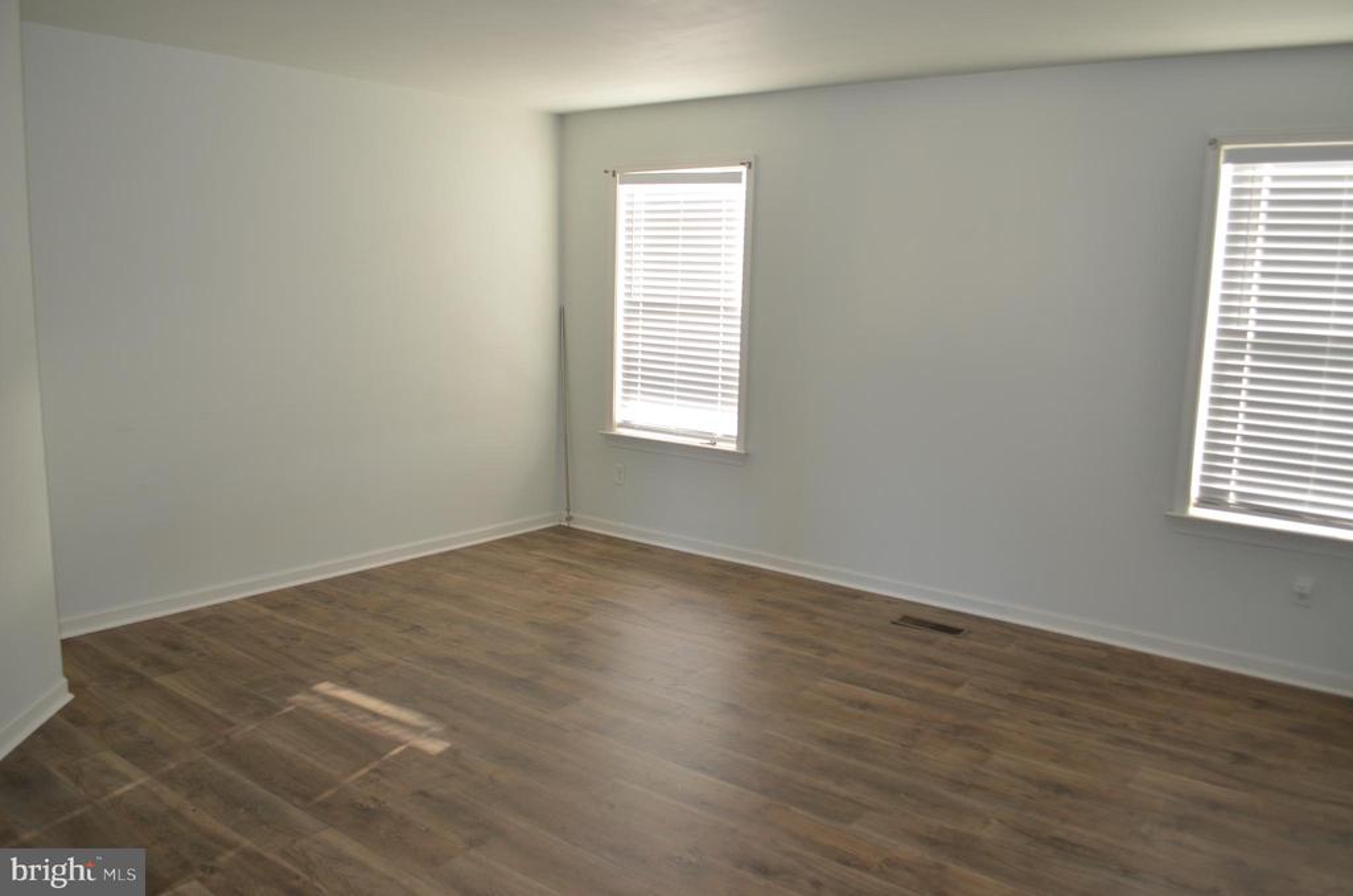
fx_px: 1013
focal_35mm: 27
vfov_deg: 47.7
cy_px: 448
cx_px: 676
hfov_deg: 67.5
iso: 400
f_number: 3.5
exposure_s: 1/80
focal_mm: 18
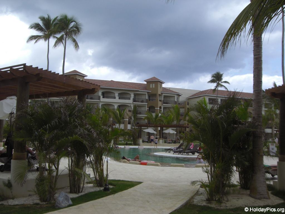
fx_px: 313
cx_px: 142
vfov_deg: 37.7
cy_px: 107
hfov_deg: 49.0
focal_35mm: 38
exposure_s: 1/800
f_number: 2.7
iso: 64
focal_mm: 6.2
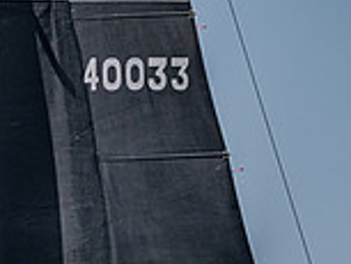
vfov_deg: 1.5
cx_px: -88
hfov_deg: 2.0
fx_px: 9914
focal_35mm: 977
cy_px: 373
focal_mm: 260
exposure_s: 1/6400
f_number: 5
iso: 400
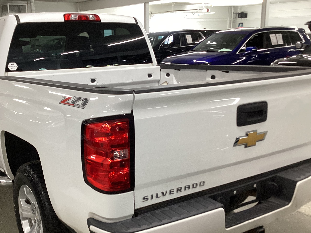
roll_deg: +1.0
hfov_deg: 44.3
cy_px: 133
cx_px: 111
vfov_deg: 34.3
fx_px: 377
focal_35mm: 42
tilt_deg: -15.4
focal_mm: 3.3
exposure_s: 1/50
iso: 160
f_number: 2.4
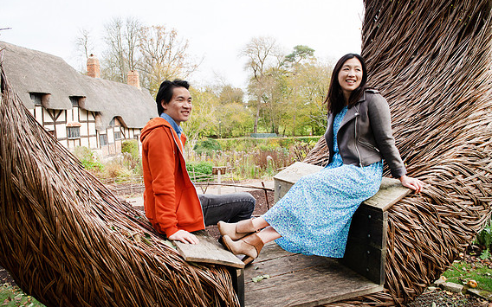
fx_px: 335
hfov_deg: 72.5
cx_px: 243
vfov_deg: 49.3
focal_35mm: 25
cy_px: 162
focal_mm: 24
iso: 320
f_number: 4.5
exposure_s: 1/200
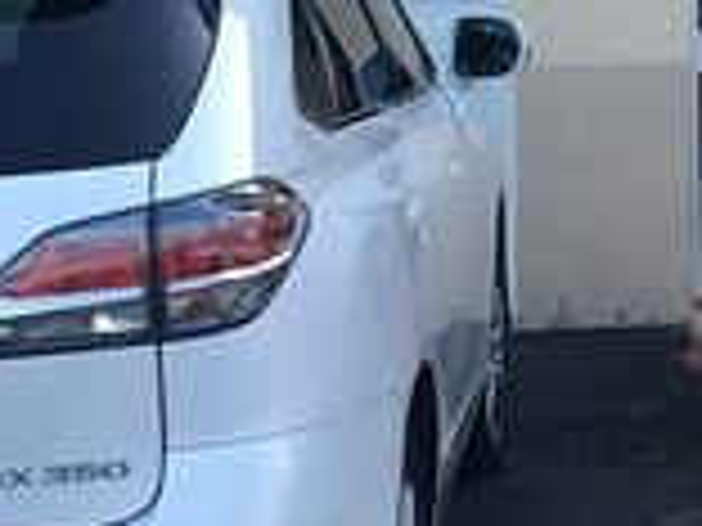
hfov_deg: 16.1
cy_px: 0
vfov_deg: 12.3
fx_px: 2413
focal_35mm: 119
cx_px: 738
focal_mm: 4.15
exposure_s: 1/30
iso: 32
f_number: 2.2
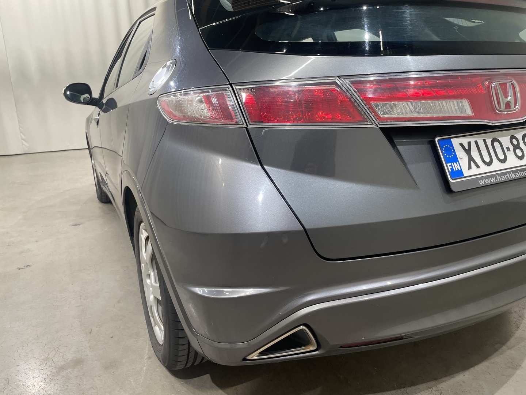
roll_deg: +1.3
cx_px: 263
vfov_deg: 53.1
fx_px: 395
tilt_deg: -14.5
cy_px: 198
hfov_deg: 67.3
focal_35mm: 26
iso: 100
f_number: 1.6
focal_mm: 4.2
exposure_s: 1/100
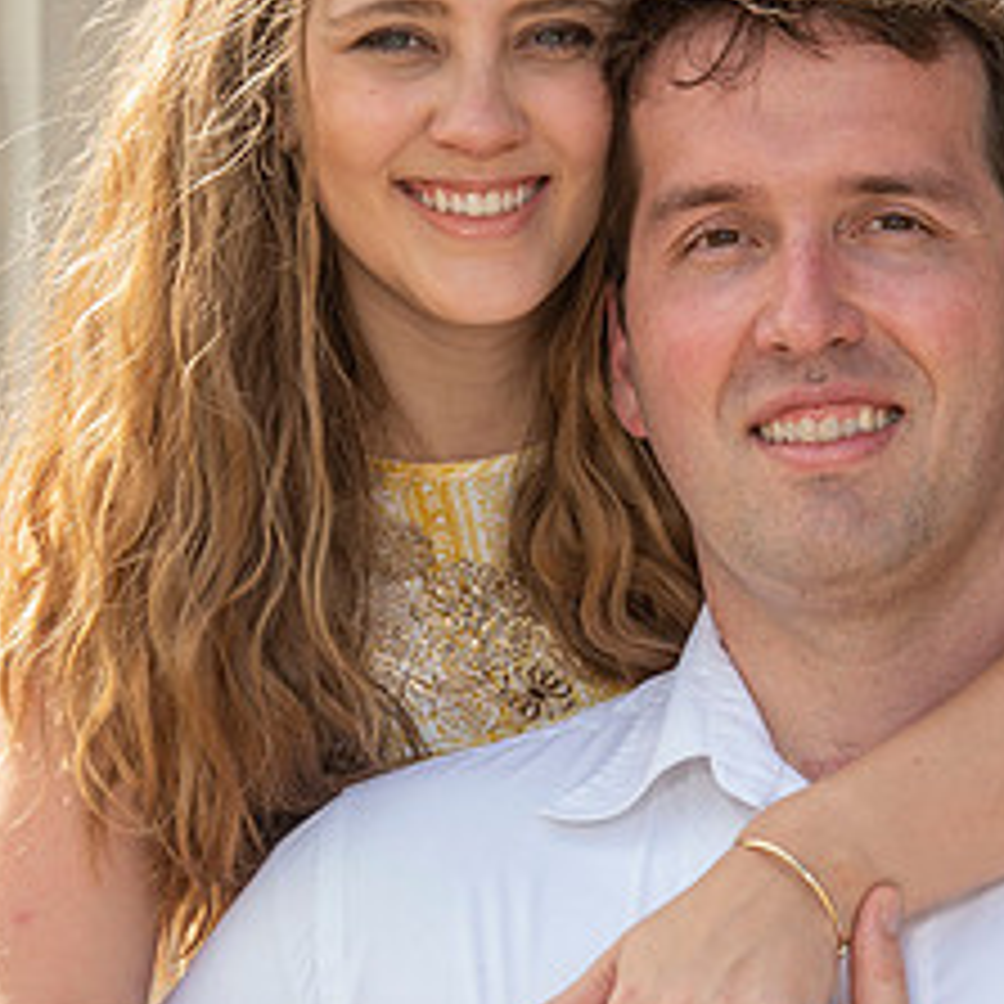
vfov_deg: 6.1
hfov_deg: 6.1
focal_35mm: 287
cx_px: 666
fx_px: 9418
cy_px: 567
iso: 250
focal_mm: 130
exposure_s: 1/250
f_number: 6.3
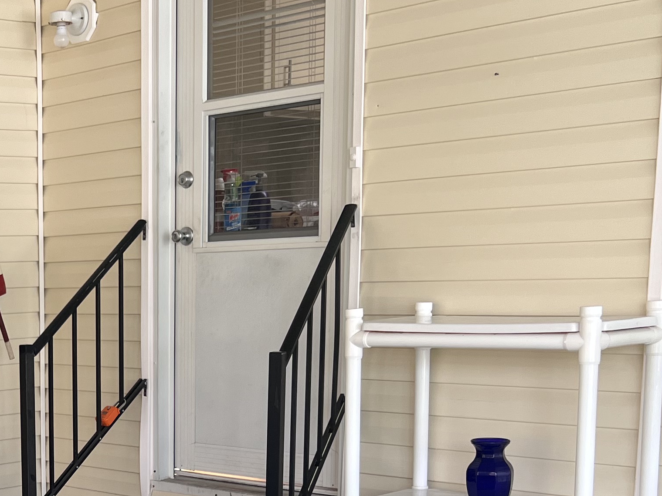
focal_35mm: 69
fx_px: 1319
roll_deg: +0.8
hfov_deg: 26.2
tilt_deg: -10.3
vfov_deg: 20.6
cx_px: -53
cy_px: 493
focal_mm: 5.7
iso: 50
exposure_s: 1/121
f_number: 1.5
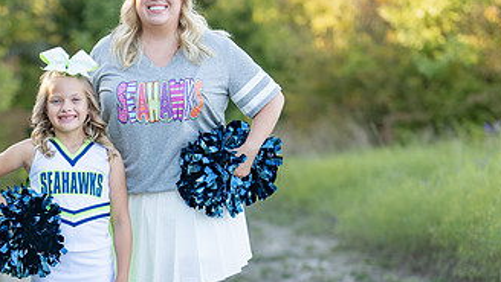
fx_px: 1555
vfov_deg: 10.3
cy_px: 238
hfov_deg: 18.2
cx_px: 133
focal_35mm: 117
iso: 100
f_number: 1.2
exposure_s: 1/800
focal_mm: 50
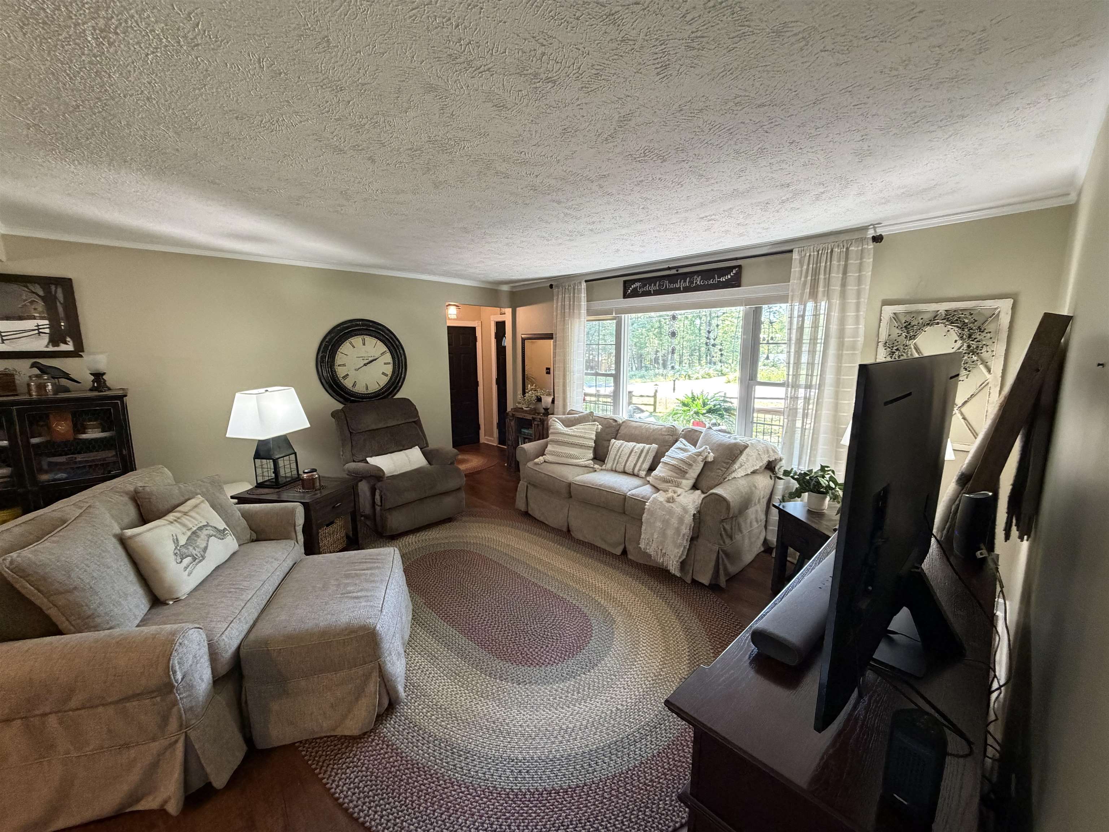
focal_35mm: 14
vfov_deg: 85.7
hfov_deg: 102.1
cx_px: 554
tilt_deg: -9.9
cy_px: 416
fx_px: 449
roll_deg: +1.3
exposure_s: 1/60
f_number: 2.2
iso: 400
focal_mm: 2.22
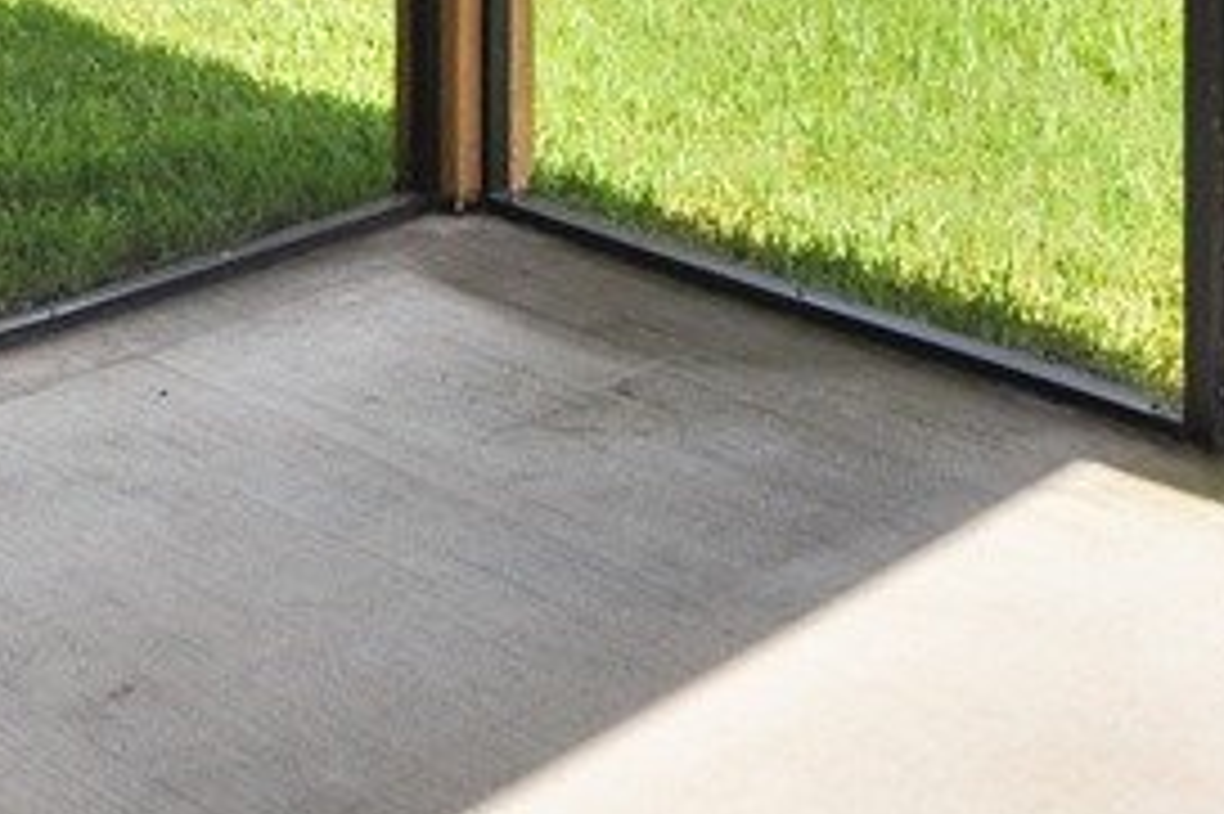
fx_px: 2383
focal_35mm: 70
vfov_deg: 15.9
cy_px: -733
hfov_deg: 28.4
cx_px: 900
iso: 200
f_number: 8
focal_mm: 11
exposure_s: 1/160
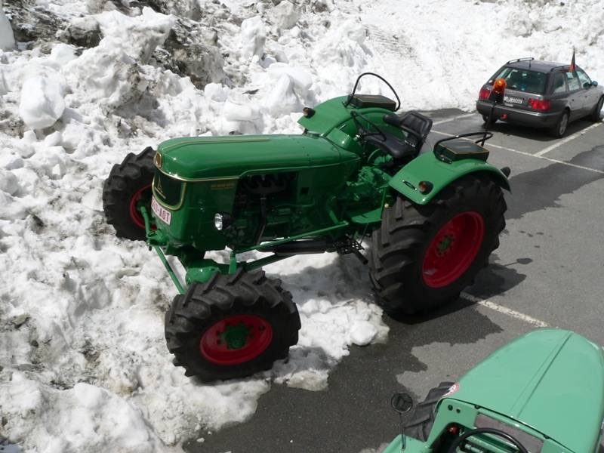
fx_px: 628
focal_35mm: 36
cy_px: 226
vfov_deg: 39.7
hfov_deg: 51.4
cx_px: 302
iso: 80
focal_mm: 6
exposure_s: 1/1000
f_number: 5.6
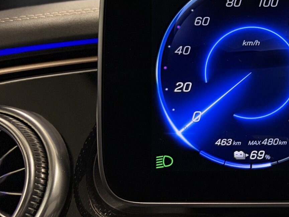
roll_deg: -0.4
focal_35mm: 77
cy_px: 10
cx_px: 423
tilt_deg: -3.4
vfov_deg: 18.7
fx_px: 643
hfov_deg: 21.6
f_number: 1.6
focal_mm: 5.96
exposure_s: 1/59
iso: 200
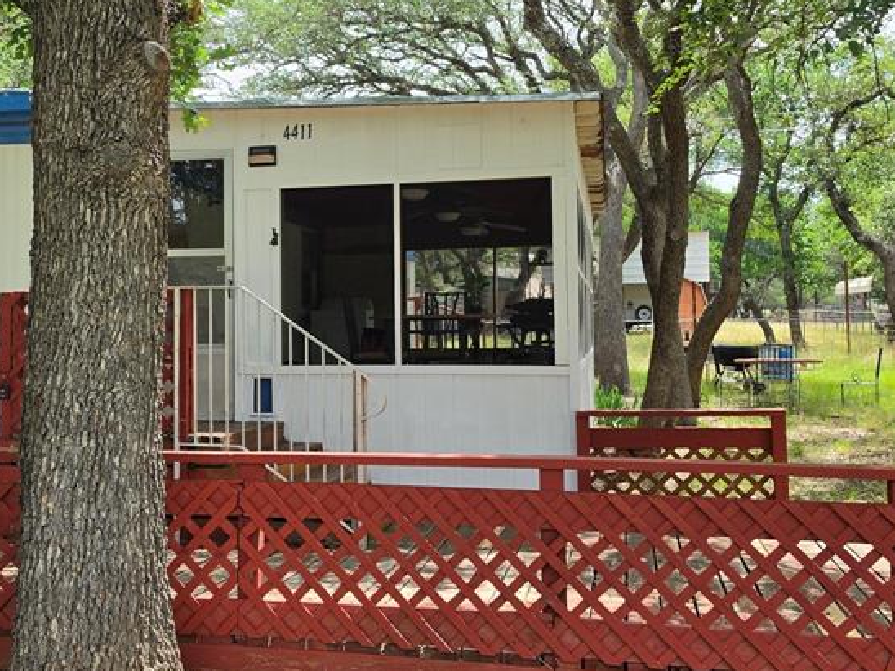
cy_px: 304
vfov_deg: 33.6
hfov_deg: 43.5
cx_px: 335
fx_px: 1112
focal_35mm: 43
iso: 64
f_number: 1.4
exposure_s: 1/2384
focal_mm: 6.5
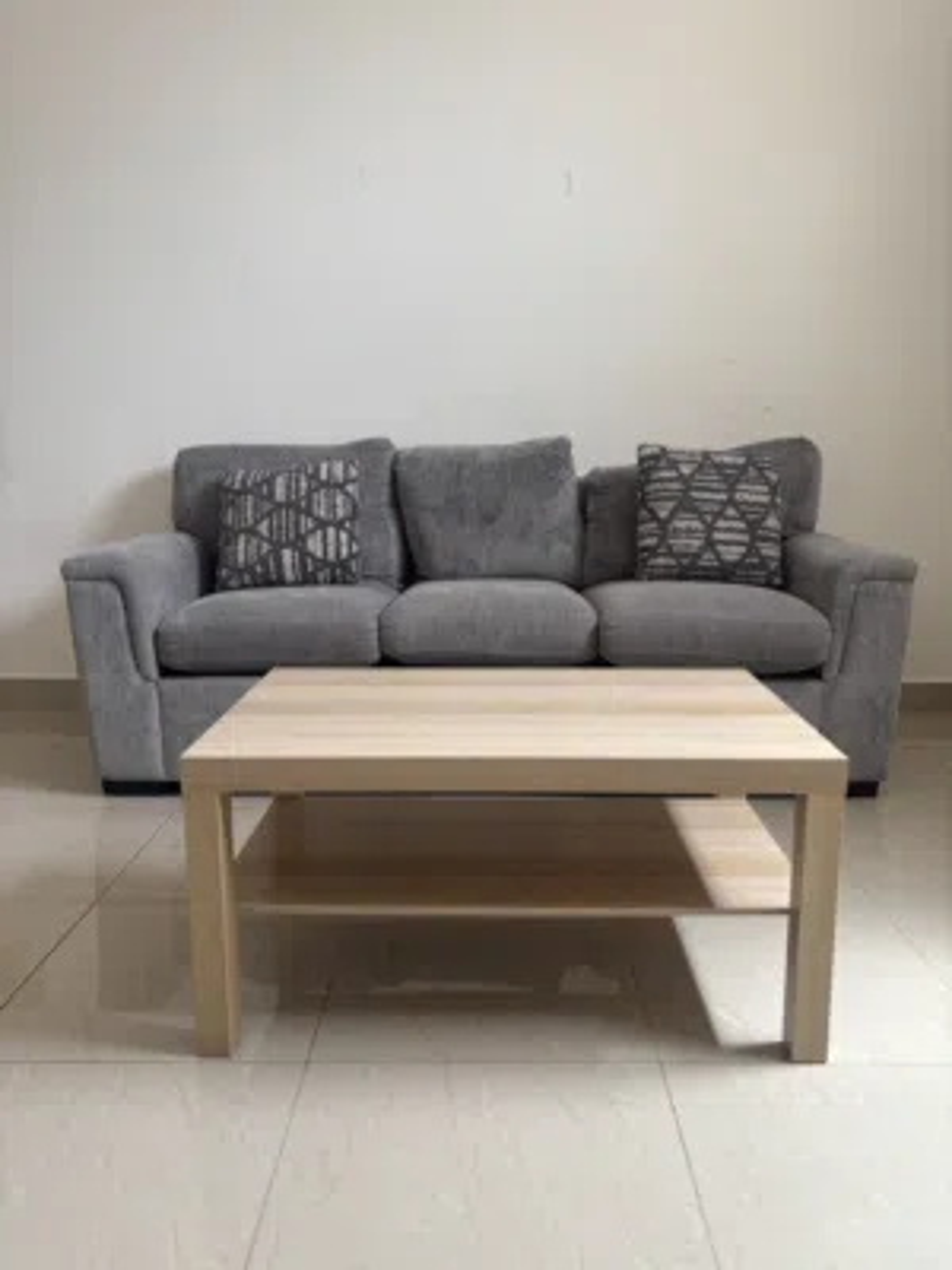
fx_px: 953
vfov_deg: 67.3
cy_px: 635
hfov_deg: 53.1
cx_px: 476
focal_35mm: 26
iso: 125
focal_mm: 5.96
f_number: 1.6
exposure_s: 1/121
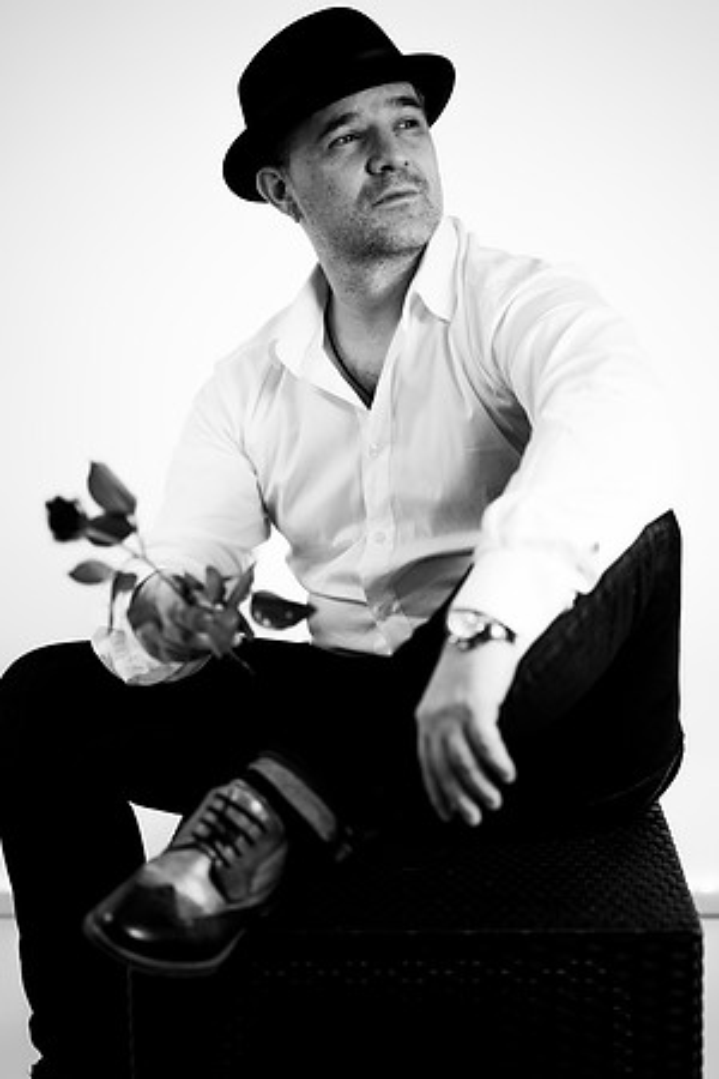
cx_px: 360
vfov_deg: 23.9
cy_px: 540
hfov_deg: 16.1
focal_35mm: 85
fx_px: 2546
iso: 100
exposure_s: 1/80
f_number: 1.8
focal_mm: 85
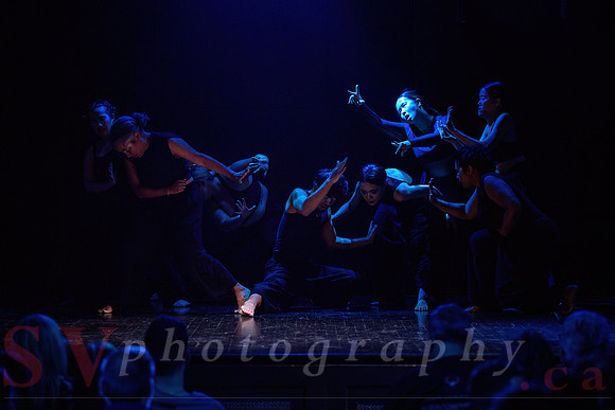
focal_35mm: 153
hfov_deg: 13.4
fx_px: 2613
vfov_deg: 9.0
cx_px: 347
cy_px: 144
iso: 1600
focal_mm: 116
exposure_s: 1/200
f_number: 2.8
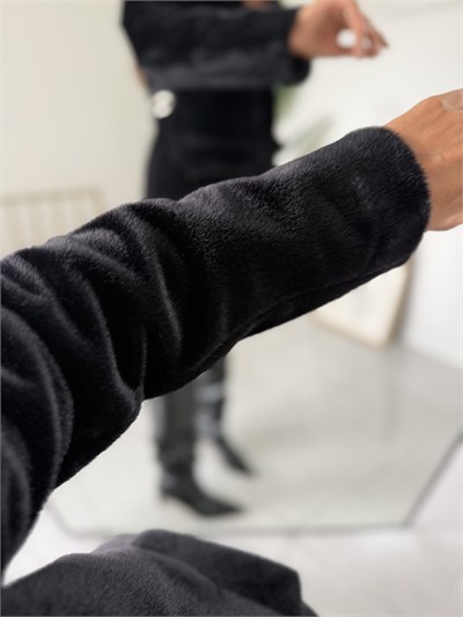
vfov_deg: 71.6
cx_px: 232
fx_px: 428
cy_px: 308
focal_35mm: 24
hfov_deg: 56.8
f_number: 1.78
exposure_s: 1/121
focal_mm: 6.76
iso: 125
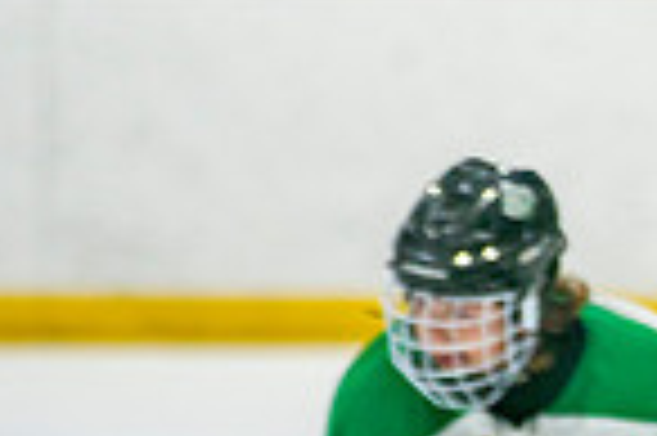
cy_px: 762
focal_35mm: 1125
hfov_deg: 1.8
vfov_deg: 1.2
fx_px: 20508
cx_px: 1147
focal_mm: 182
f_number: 3.2
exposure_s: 1/640
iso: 400
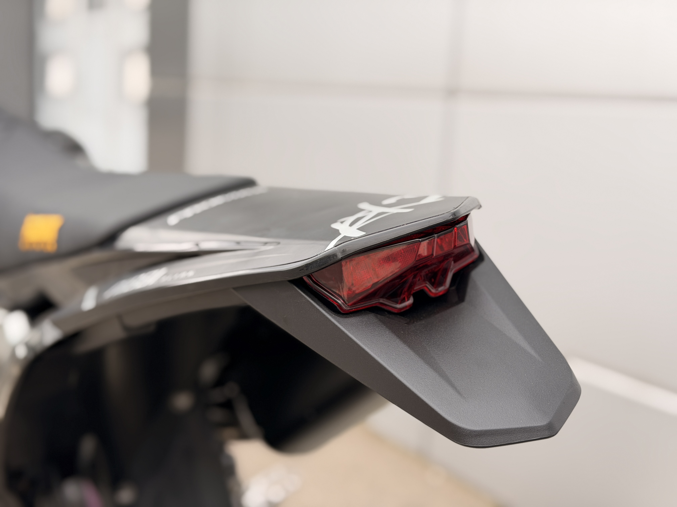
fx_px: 939
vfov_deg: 30.3
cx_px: 338
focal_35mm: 48
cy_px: 254
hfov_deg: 39.7
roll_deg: -4.0
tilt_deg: -9.1
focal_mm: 6.76
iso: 64
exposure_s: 1/266
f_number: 1.78
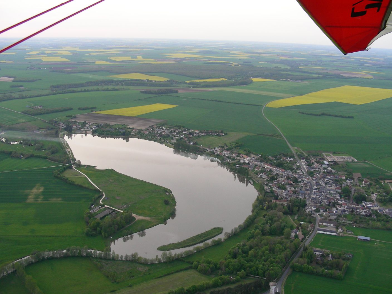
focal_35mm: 38
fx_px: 430
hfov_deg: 49.0
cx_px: 196
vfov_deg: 37.7
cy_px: 147
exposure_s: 1/114
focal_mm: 6.3
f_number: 3.5
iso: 50
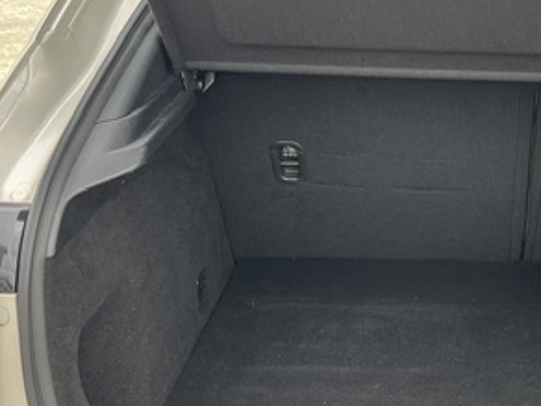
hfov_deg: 32.8
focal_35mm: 57
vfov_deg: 25.7
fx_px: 891
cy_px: 189
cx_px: 439
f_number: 1.6
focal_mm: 5.1
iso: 50
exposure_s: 1/232
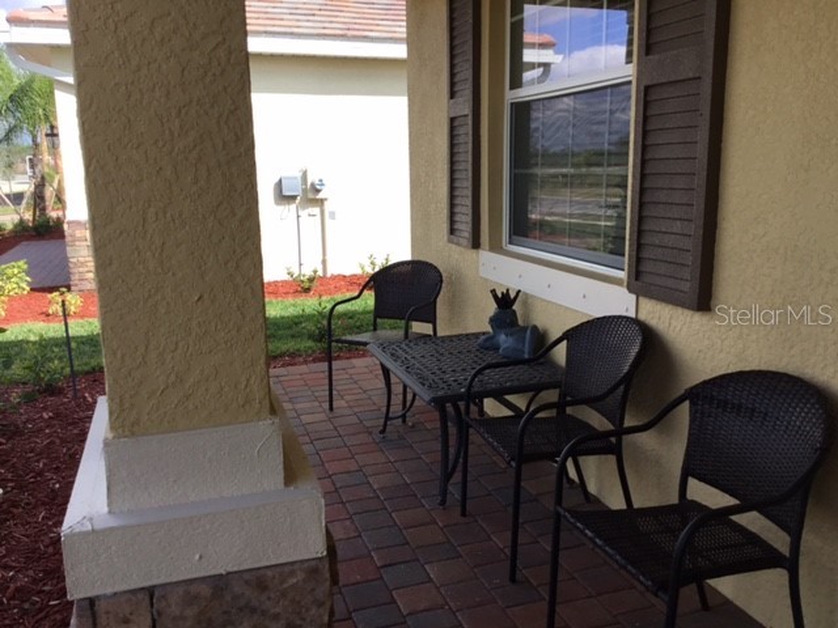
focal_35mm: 31
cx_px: 419
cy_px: 314
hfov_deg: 58.4
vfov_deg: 45.4
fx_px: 750
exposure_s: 1/641
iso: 25
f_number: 2.4
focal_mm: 3.3
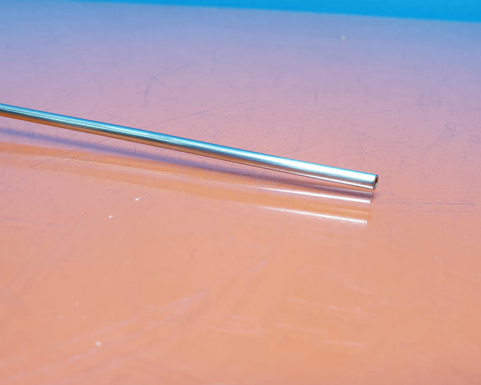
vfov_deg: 47.0
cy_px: 218
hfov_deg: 57.1
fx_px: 441
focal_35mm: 31
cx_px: 255
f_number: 2.4
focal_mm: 4.3
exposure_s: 1/50
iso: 160
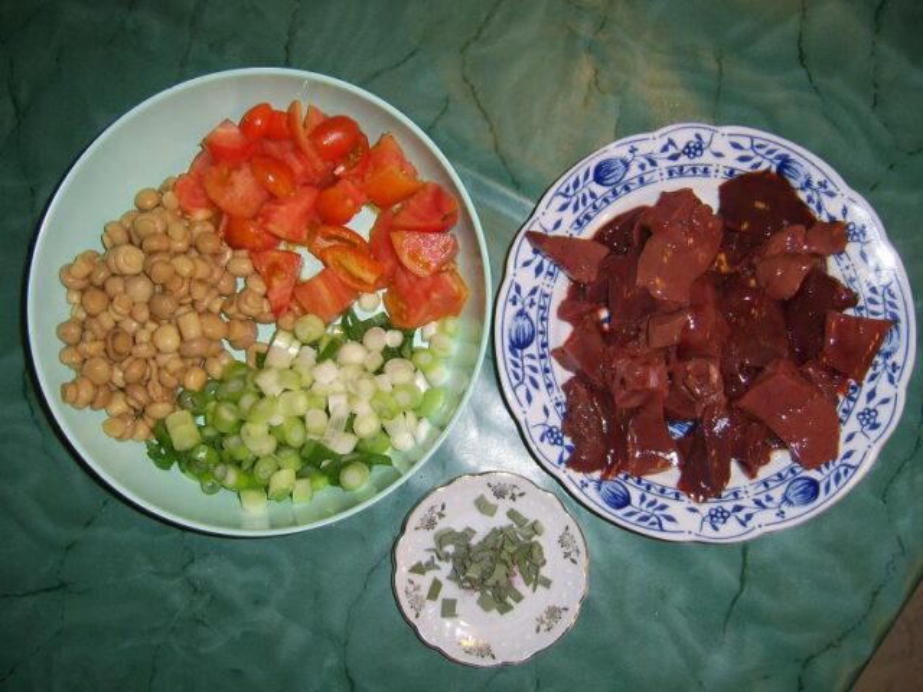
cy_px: 346
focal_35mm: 38
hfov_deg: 49.0
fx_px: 1013
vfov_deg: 37.7
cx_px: 462
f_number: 2.8
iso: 100
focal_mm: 7.8
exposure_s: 1/30
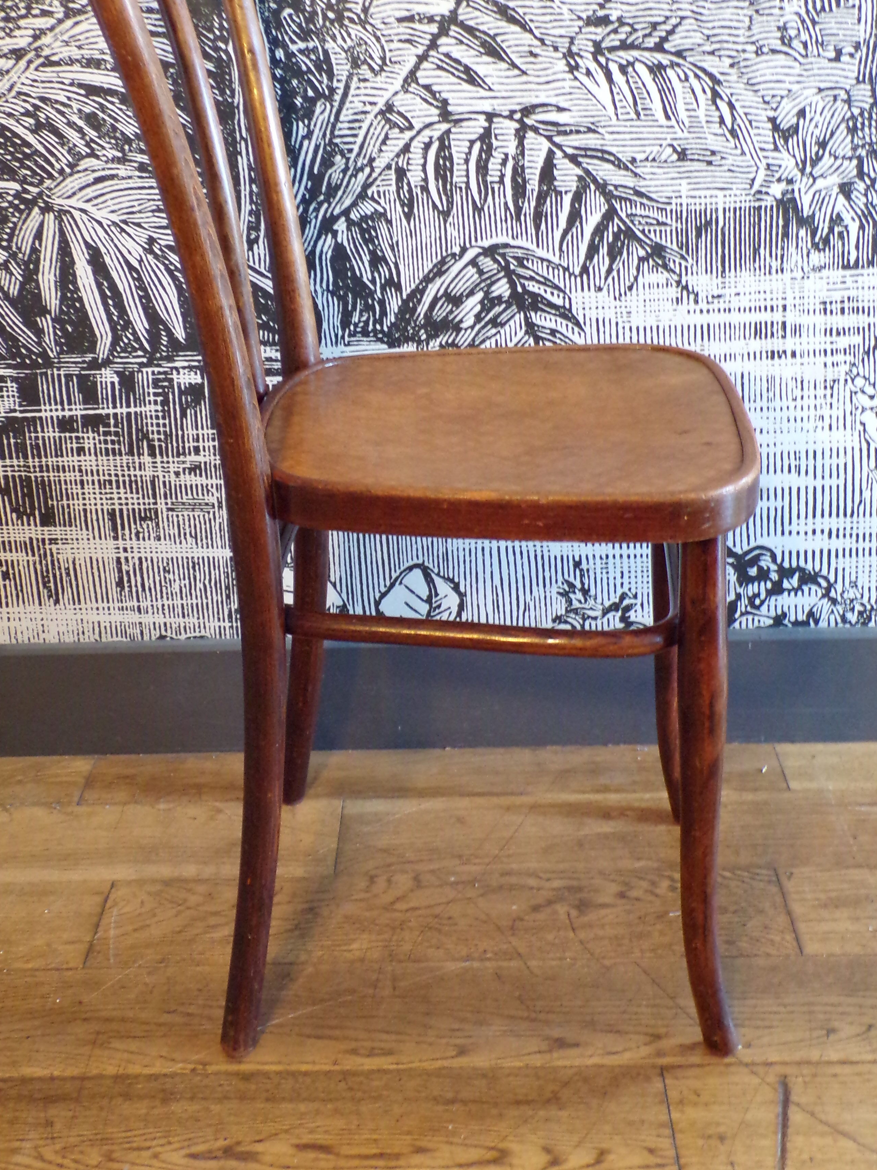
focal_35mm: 43
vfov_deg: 43.5
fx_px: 1452
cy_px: 436
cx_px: 422
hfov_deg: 33.6
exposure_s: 1/12
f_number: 3.2
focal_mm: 5.8
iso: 400
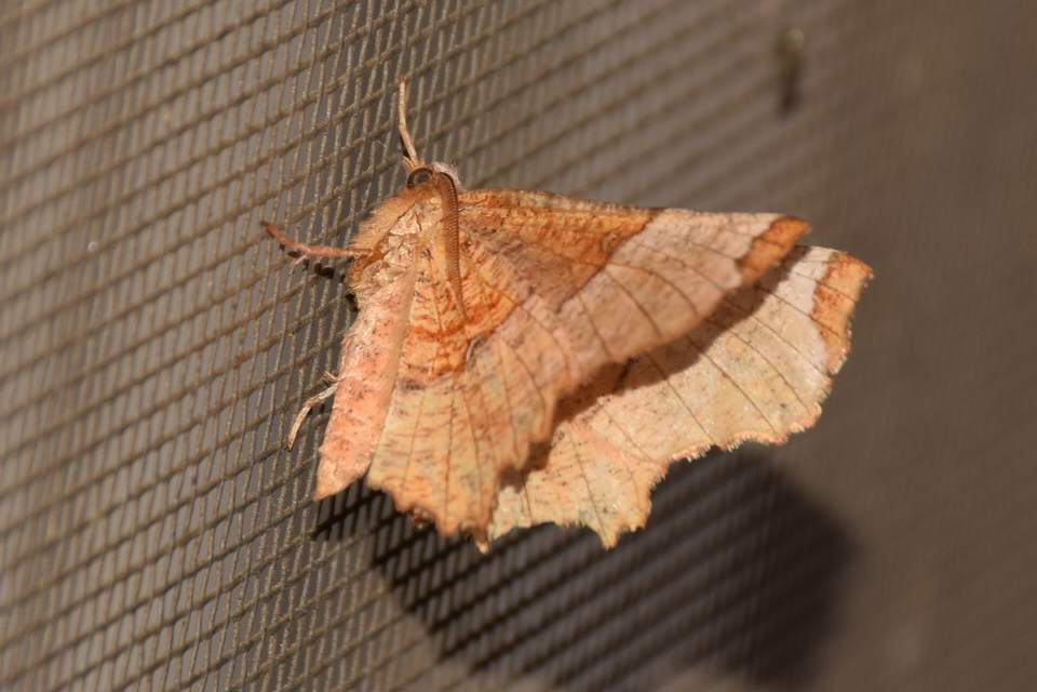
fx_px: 6049
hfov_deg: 9.8
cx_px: 518
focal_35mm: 210
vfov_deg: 6.5
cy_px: 346
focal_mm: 140
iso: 125
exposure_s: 1/160
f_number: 10
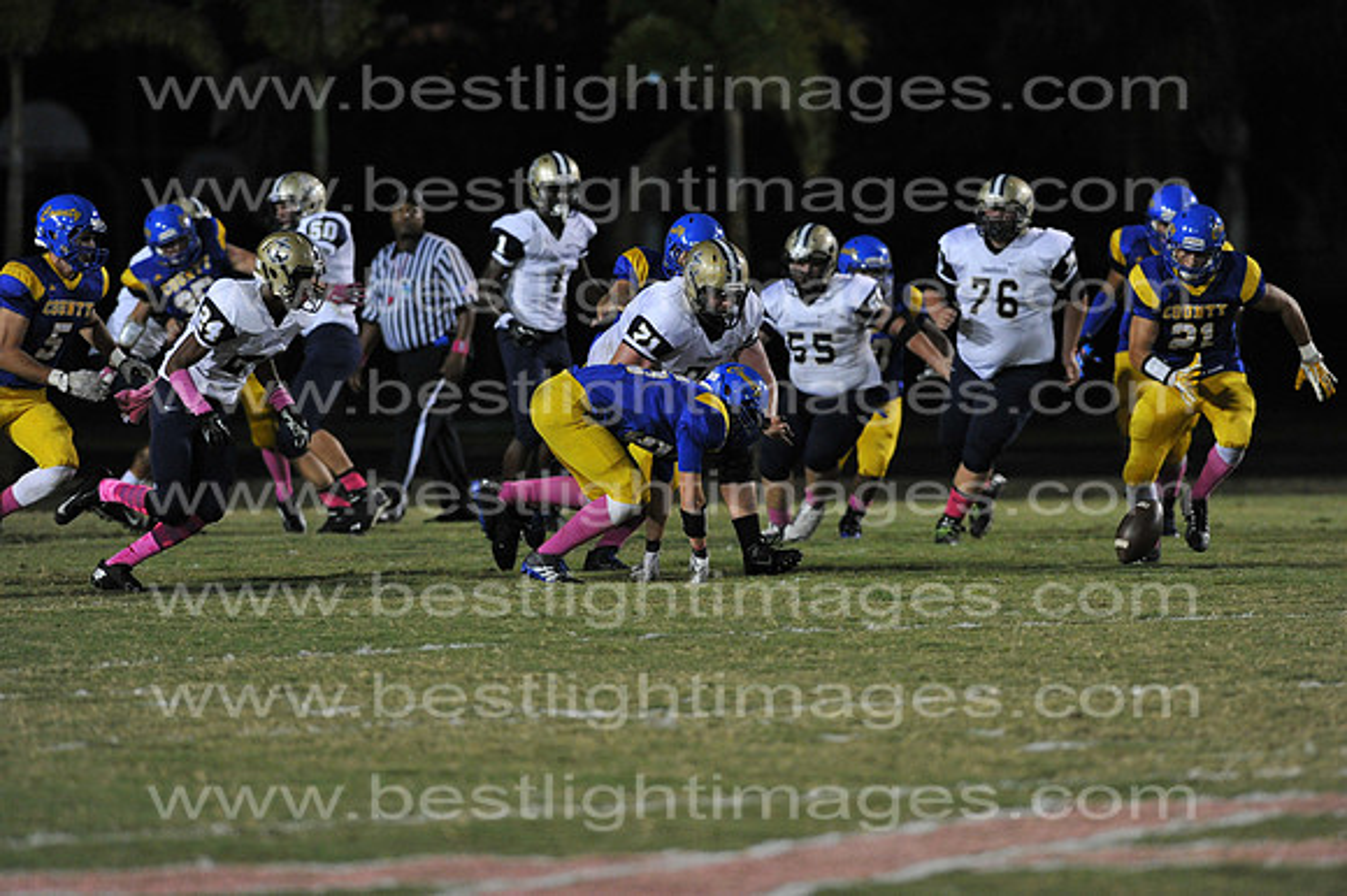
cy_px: 448
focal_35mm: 300
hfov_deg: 6.9
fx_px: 11218
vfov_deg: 4.6
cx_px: 674
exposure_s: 1/500
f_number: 4
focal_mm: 300
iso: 5000
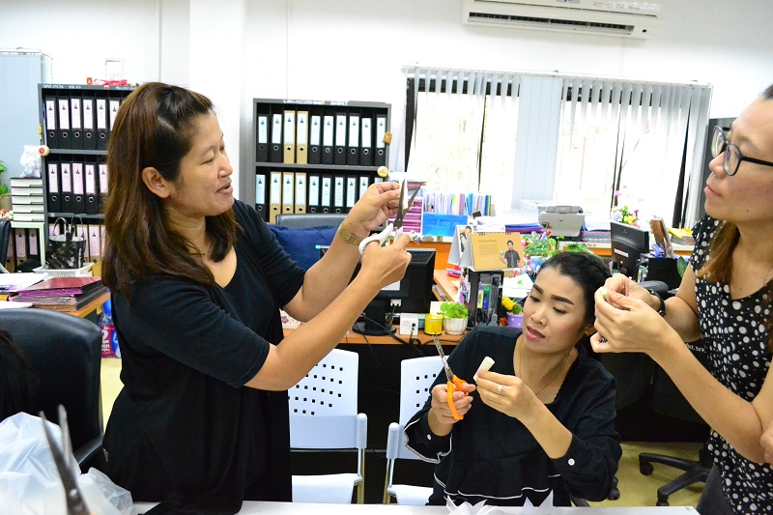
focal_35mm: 27
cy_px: 258
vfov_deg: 47.9
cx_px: 386
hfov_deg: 67.4
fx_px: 580
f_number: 5.6
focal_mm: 18
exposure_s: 1/125
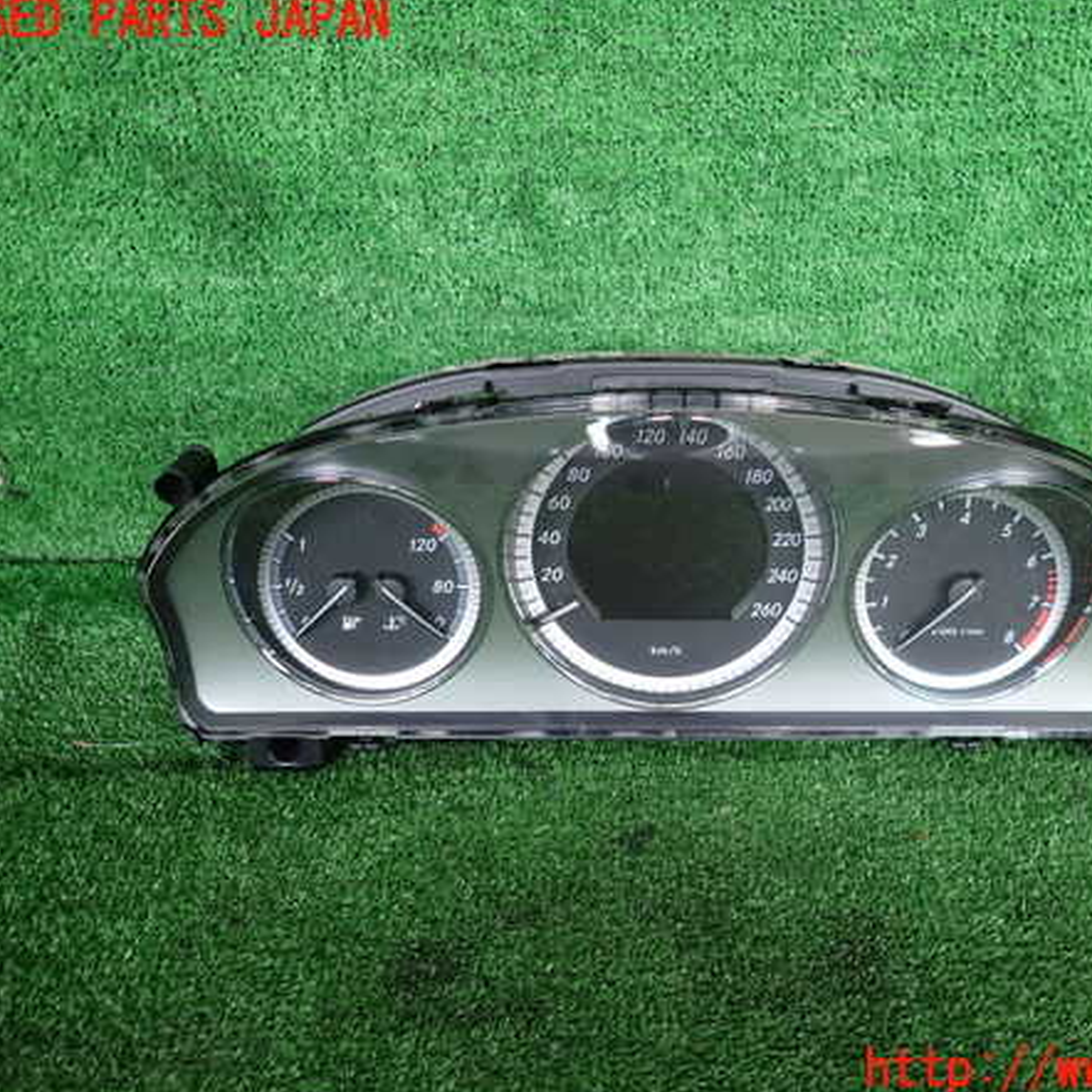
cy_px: 546
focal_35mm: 30
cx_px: 682
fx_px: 1071
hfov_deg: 53.4
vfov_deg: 54.0
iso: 100
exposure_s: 1/125
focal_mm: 4.5
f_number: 2
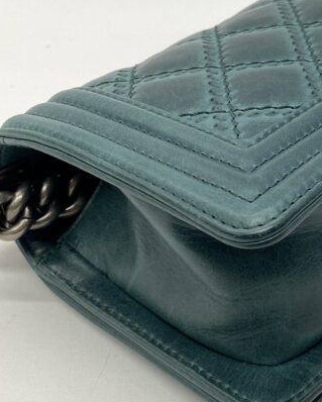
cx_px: 289
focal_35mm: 64
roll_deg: -2.6
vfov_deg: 29.5
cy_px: 171
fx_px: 762
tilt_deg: -33.7
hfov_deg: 23.2
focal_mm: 4.25
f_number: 1.8
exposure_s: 1/100
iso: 40
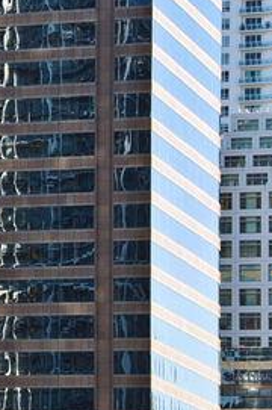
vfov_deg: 8.3
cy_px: 141
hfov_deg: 5.4
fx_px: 2829
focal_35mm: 249
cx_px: -173
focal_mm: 50
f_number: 8
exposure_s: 1/100
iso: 200
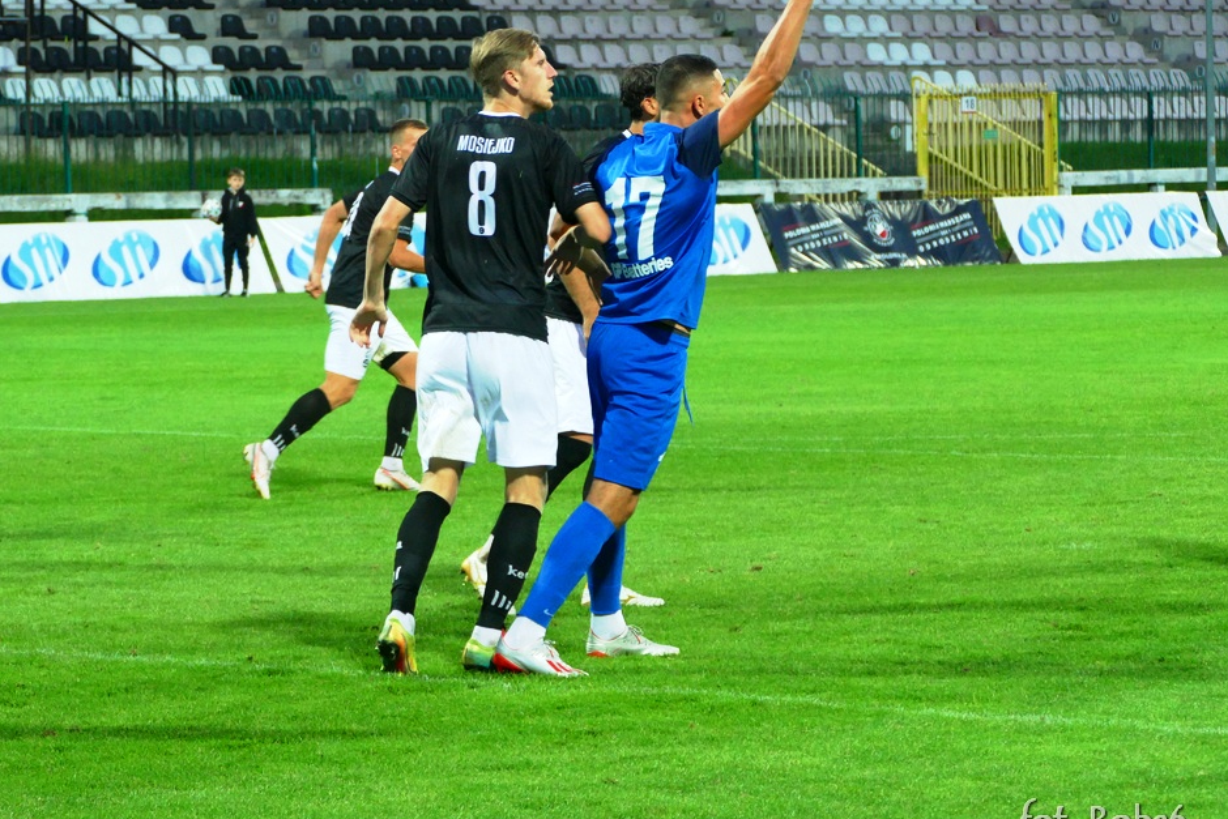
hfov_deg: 9.9
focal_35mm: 208
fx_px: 7096
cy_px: 357
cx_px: 490
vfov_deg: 6.6
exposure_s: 1/250
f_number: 4
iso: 1000
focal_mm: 61.93
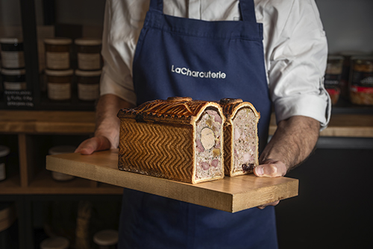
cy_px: 124
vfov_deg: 26.0
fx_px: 539
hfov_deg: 38.2
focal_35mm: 52
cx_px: 186
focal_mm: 52
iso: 100
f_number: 4.5
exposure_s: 1/125
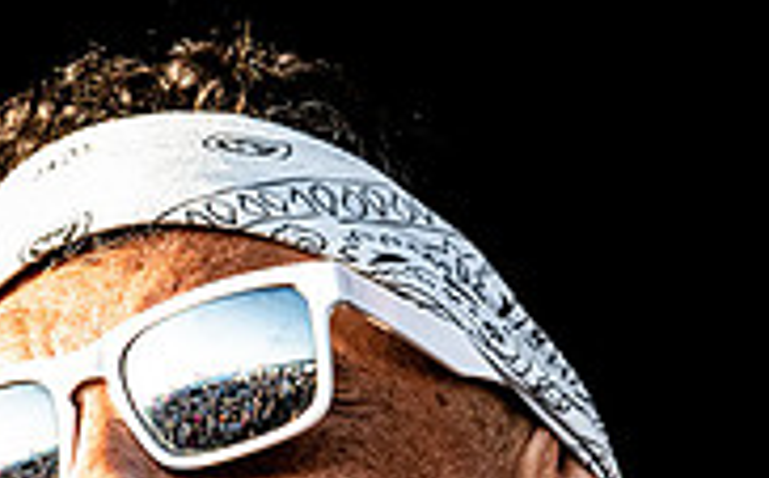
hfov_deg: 3.2
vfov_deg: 2.0
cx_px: 176
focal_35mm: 649
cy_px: 503
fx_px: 13576
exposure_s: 1/1000
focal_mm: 160
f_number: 5
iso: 1800
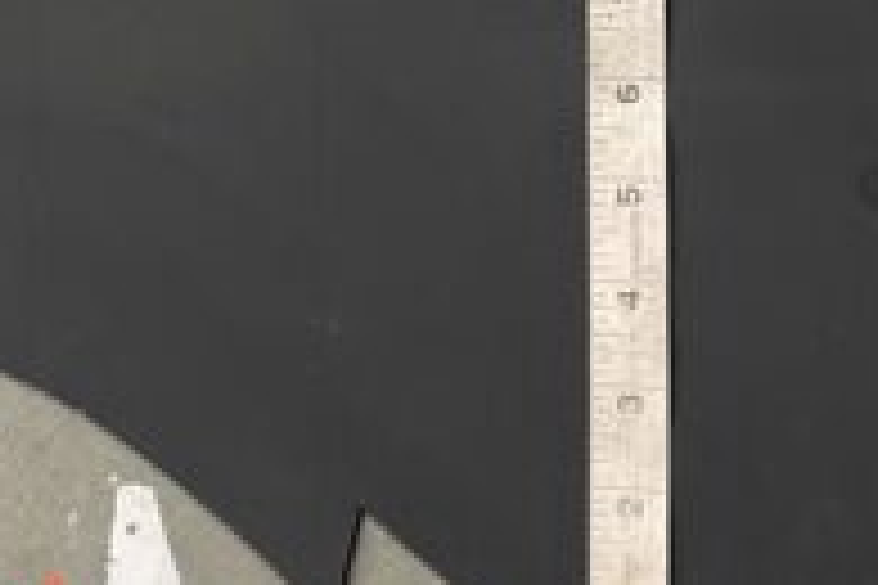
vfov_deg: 15.7
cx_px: 216
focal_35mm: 83
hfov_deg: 24.2
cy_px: -144
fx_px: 2024
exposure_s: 1/50
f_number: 1.6
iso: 320
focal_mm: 4.2
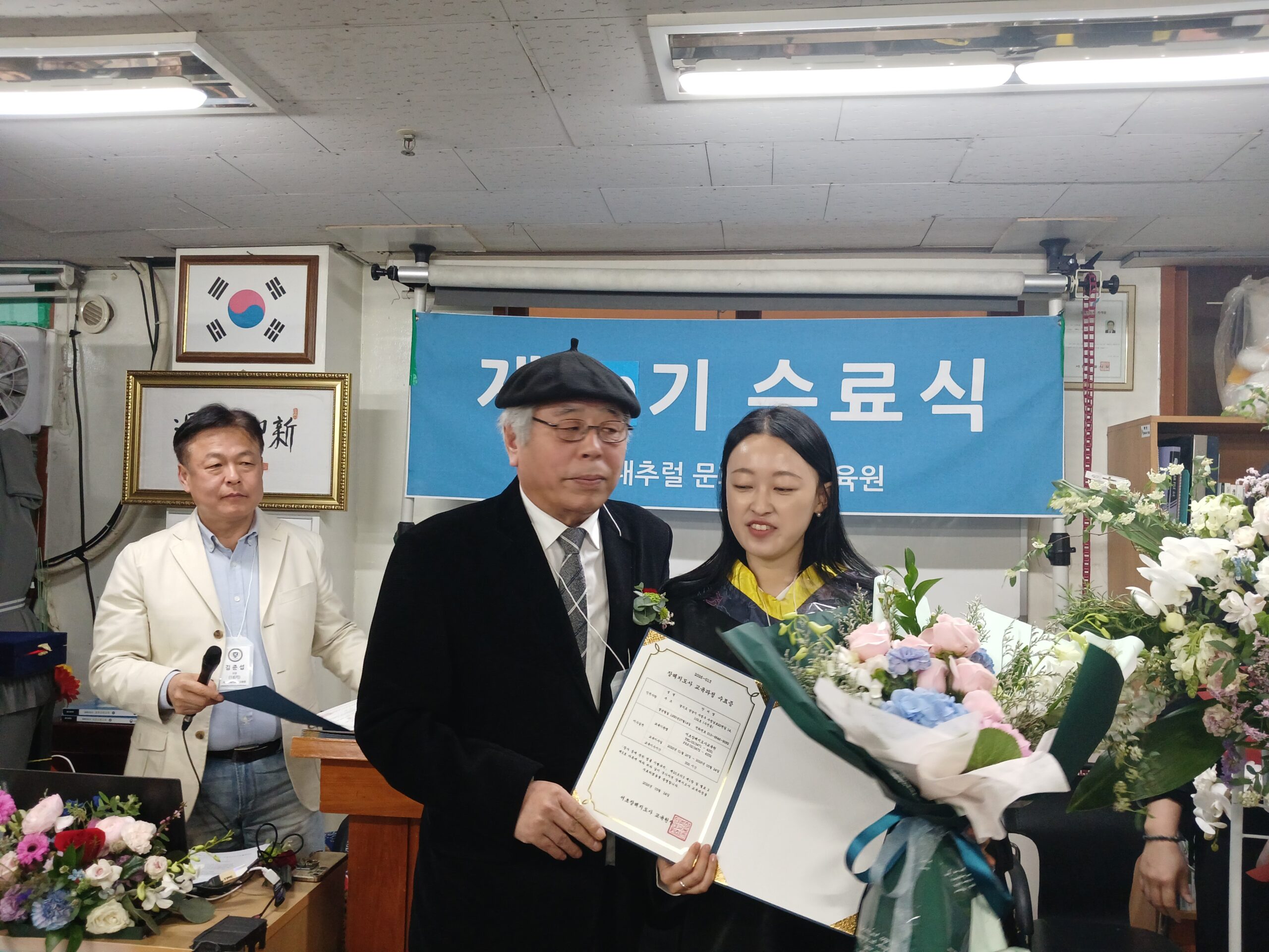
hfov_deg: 65.3
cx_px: 634
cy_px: 476
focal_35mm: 27
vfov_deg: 51.4
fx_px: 990
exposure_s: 1/40
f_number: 1.8
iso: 200
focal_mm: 4
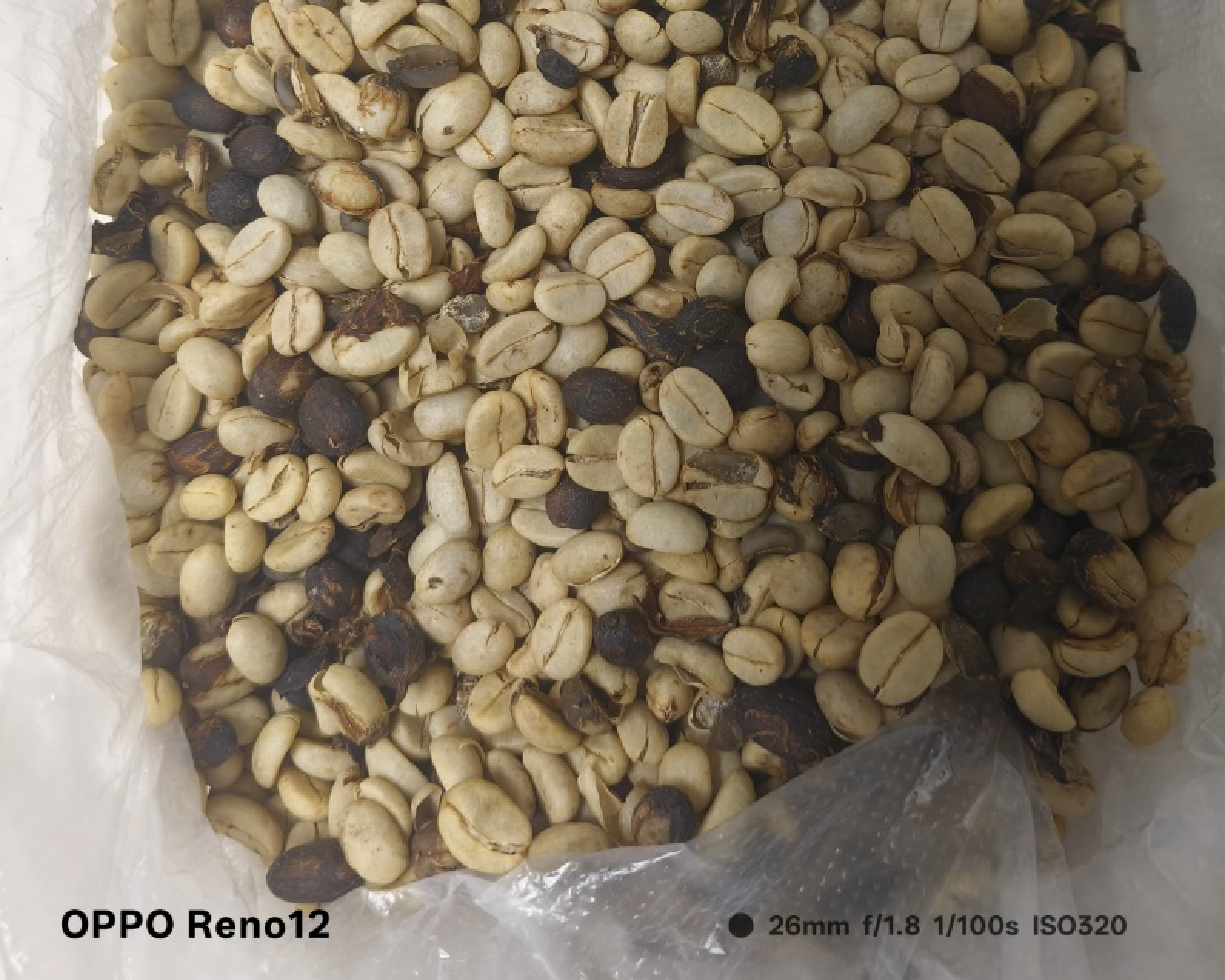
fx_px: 1233
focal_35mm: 34
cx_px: 611
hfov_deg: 52.8
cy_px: 181
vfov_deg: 41.3
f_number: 1.8
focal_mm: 4.84
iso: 320
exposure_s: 1/100
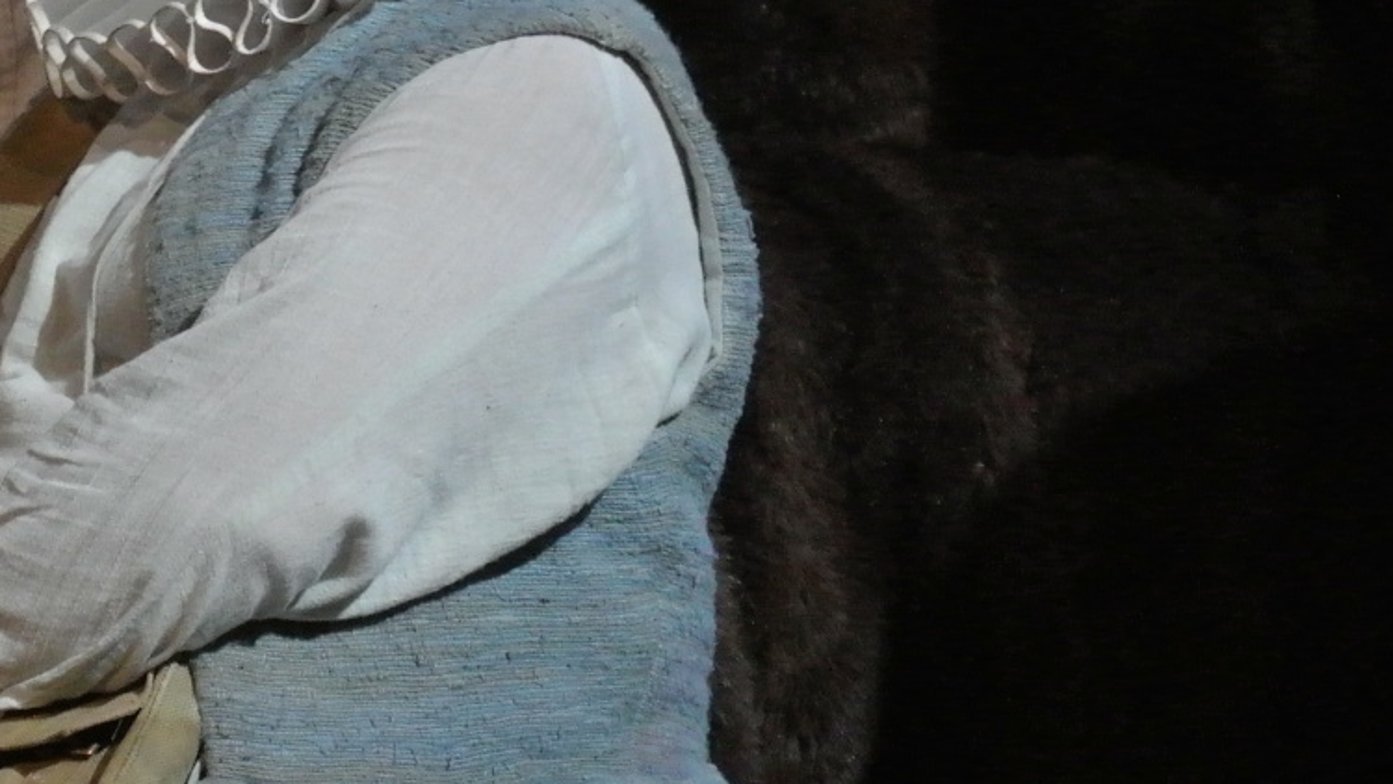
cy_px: 212
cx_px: -193
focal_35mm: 387
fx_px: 14296
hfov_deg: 5.6
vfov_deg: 3.1
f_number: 4.2
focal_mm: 53.1
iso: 1400
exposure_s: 1/80
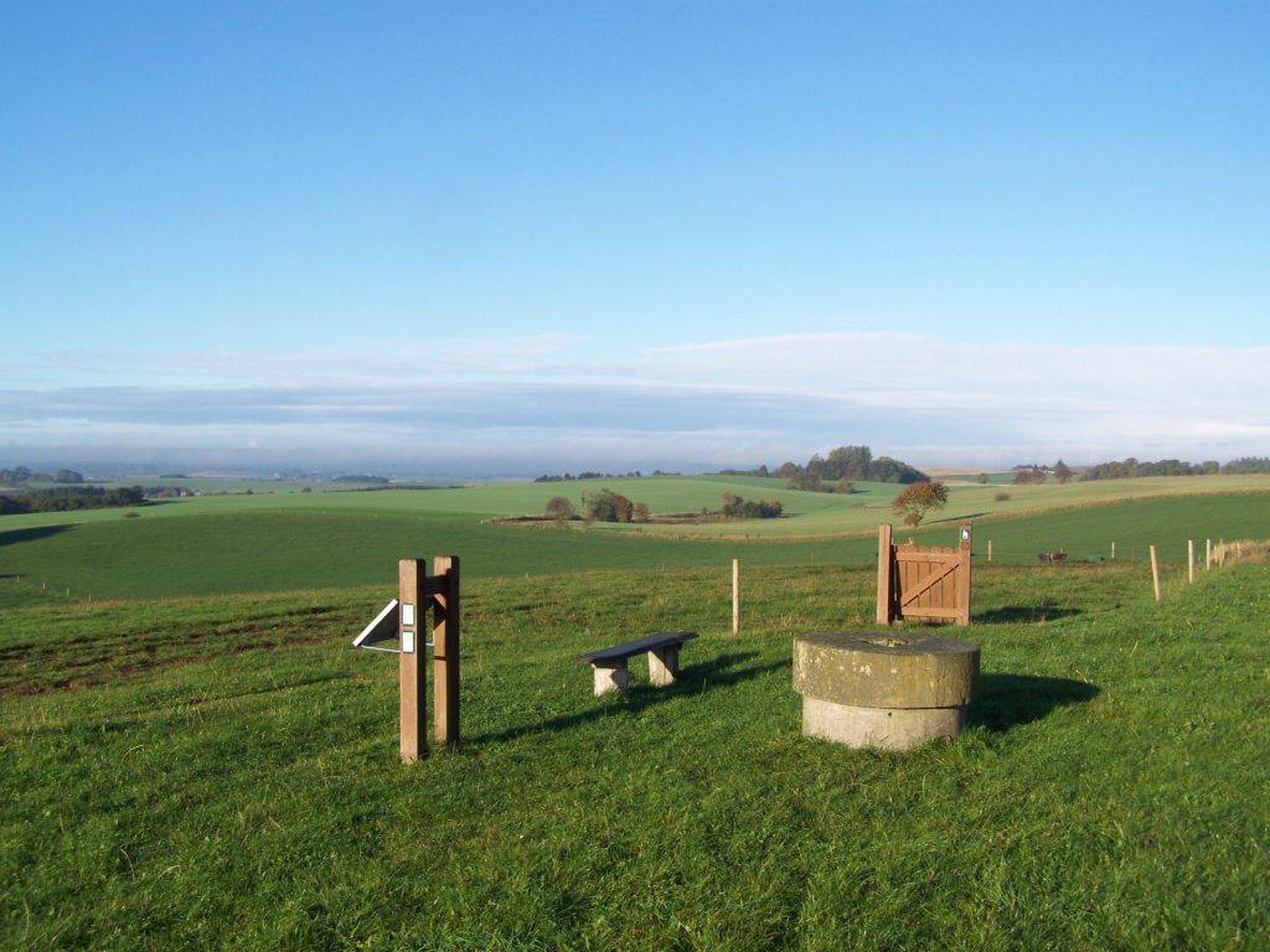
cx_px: 635
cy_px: 476
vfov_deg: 35.1
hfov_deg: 45.8
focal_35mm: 41
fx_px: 1504
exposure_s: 1/320
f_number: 4
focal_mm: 6.7
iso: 64
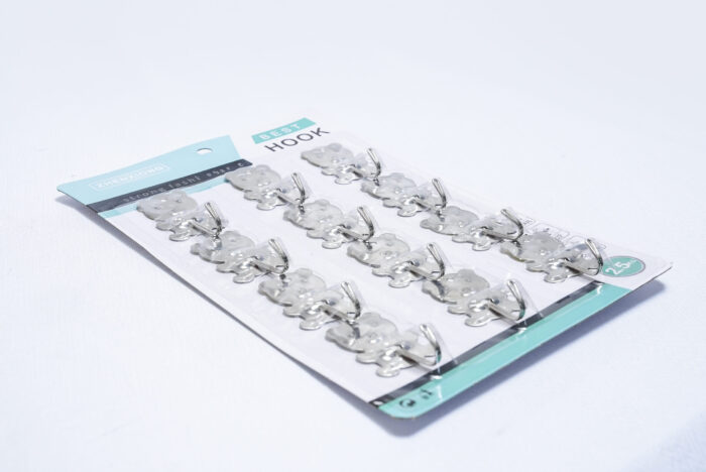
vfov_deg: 26.0
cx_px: 353
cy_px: 236
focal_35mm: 52
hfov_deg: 38.2
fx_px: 1021
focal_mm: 52
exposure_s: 1/160
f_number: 10
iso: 3200
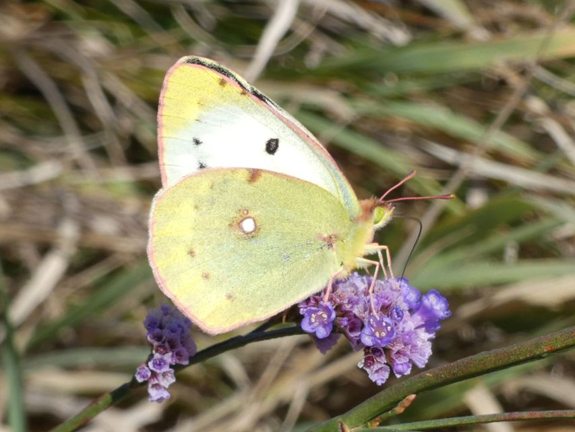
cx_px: 288
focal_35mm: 384
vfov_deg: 3.9
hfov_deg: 5.2
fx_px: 6379
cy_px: 216
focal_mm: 68.8
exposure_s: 1/125
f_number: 5.6
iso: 80
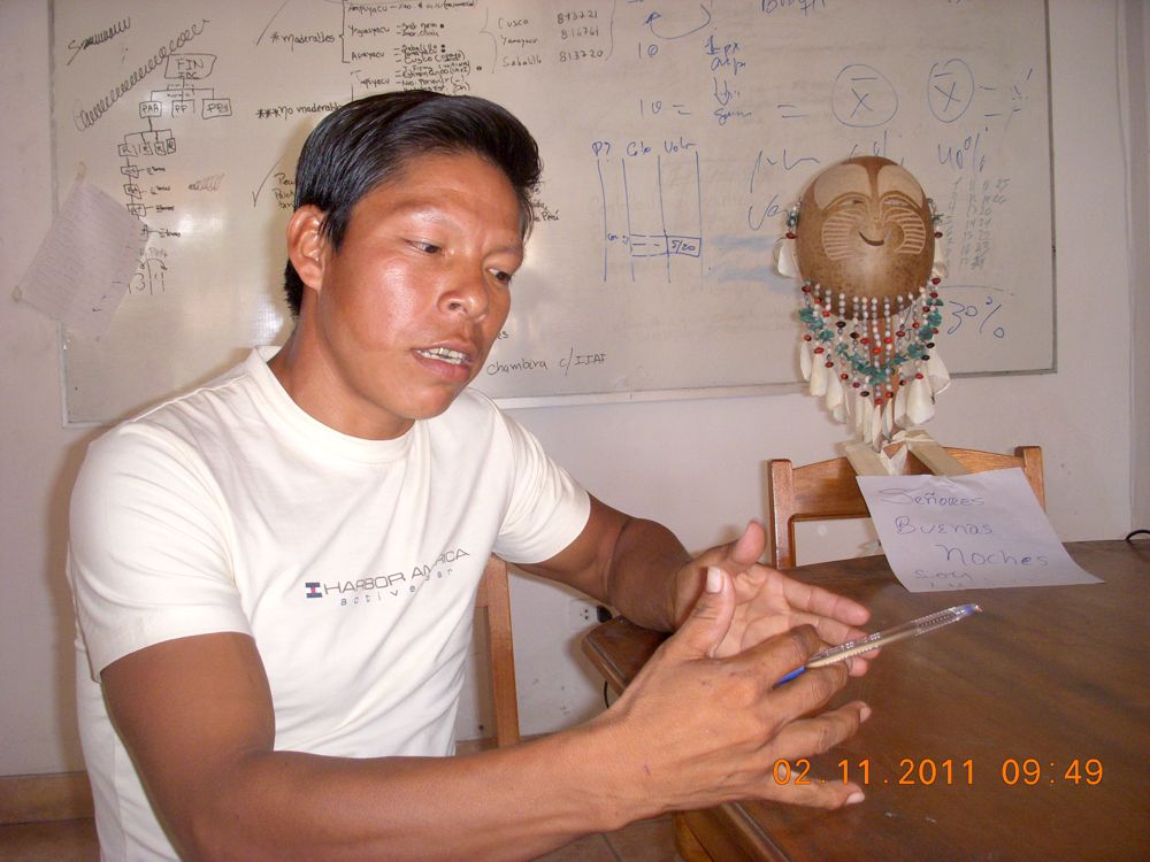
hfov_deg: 49.0
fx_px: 1262
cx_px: 575
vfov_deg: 37.7
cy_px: 431
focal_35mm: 38
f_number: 3.3
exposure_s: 1/40
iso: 200
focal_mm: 6.3
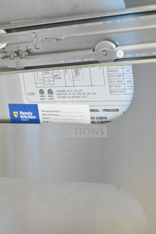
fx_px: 468
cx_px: 78
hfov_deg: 18.9
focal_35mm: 72
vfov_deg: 28.1
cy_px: 117
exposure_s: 1/15
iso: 25600
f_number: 5.3
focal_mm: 48
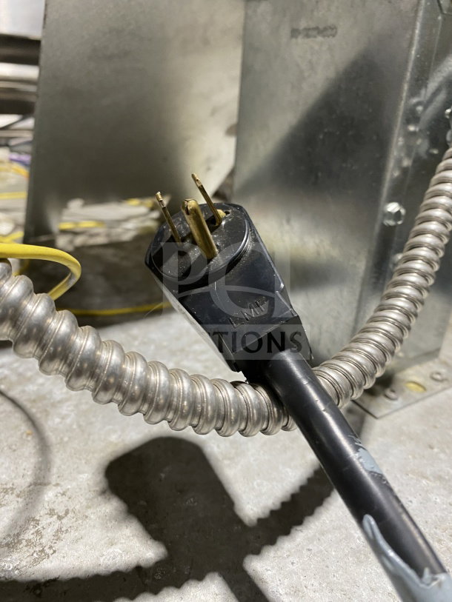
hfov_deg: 54.9
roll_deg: -2.3
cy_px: 301
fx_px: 435
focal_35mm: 25
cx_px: 226
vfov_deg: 69.4
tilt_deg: -23.3
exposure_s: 1/60
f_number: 1.8
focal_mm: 4.25
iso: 160
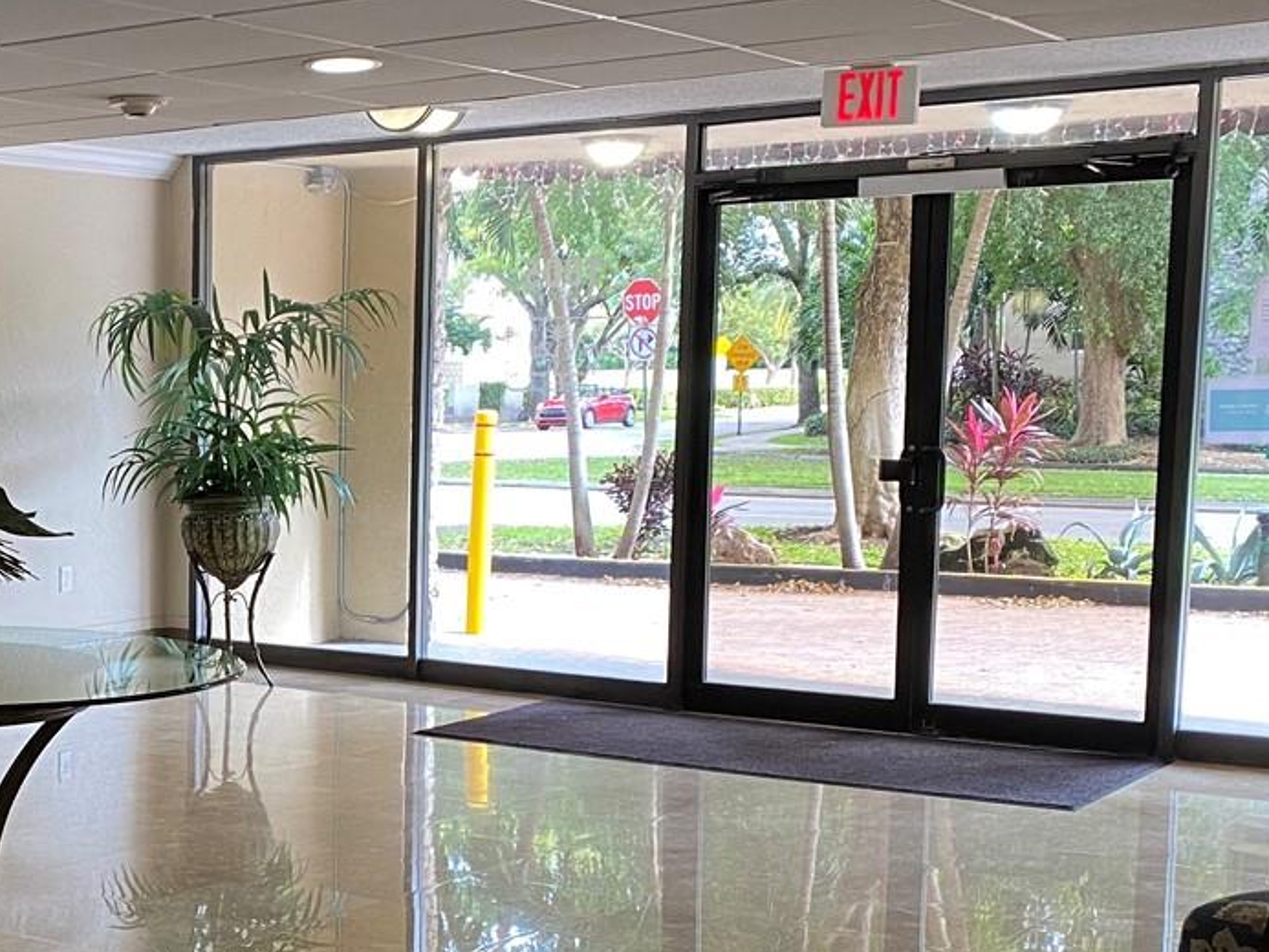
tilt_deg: -7.2
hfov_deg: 30.5
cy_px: 654
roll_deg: +0.1
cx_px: 77
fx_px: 2200
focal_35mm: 60
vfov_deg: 24.3
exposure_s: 1/60
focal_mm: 4.25
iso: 80
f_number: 1.8
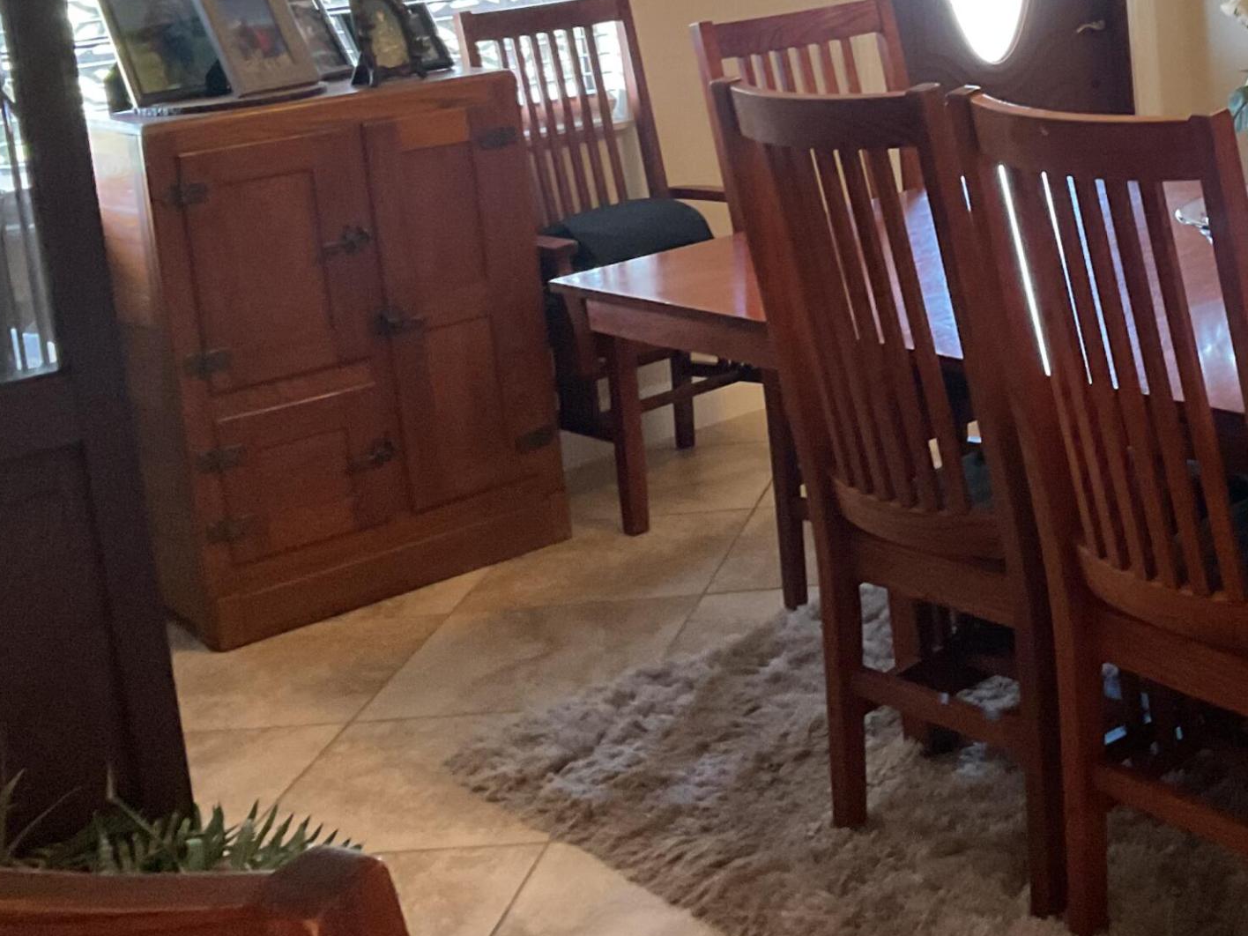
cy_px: 92
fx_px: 2127
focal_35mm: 59
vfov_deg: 24.1
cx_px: 1107
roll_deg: +5.3
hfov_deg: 31.3
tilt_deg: -6.8
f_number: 1.8
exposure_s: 1/40
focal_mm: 3
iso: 250
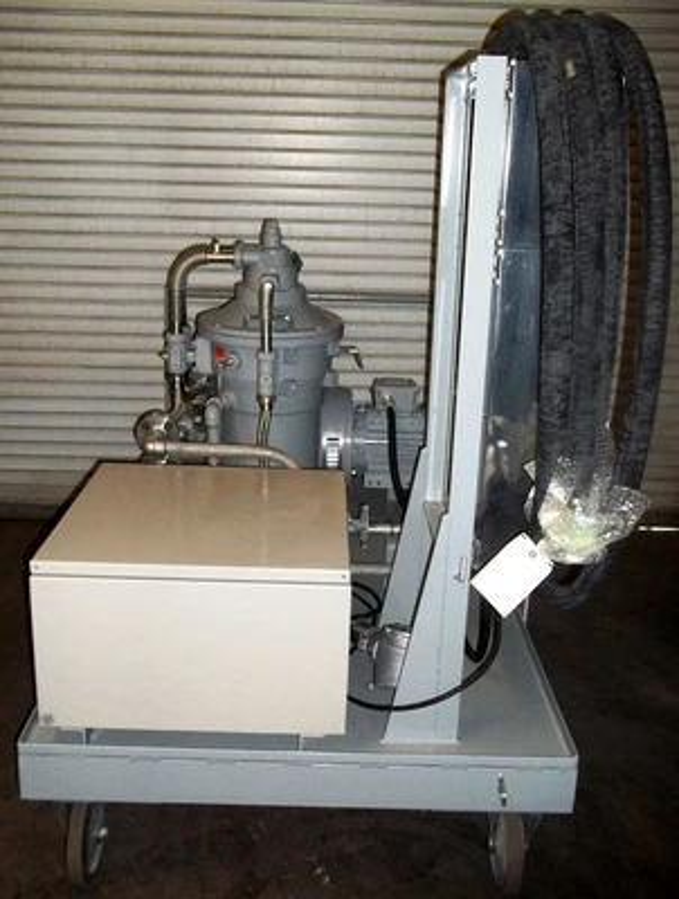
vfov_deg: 56.7
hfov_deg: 44.3
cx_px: 340
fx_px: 833
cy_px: 450
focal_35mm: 32
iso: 160
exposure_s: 1/30
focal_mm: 5.7
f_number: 2.9
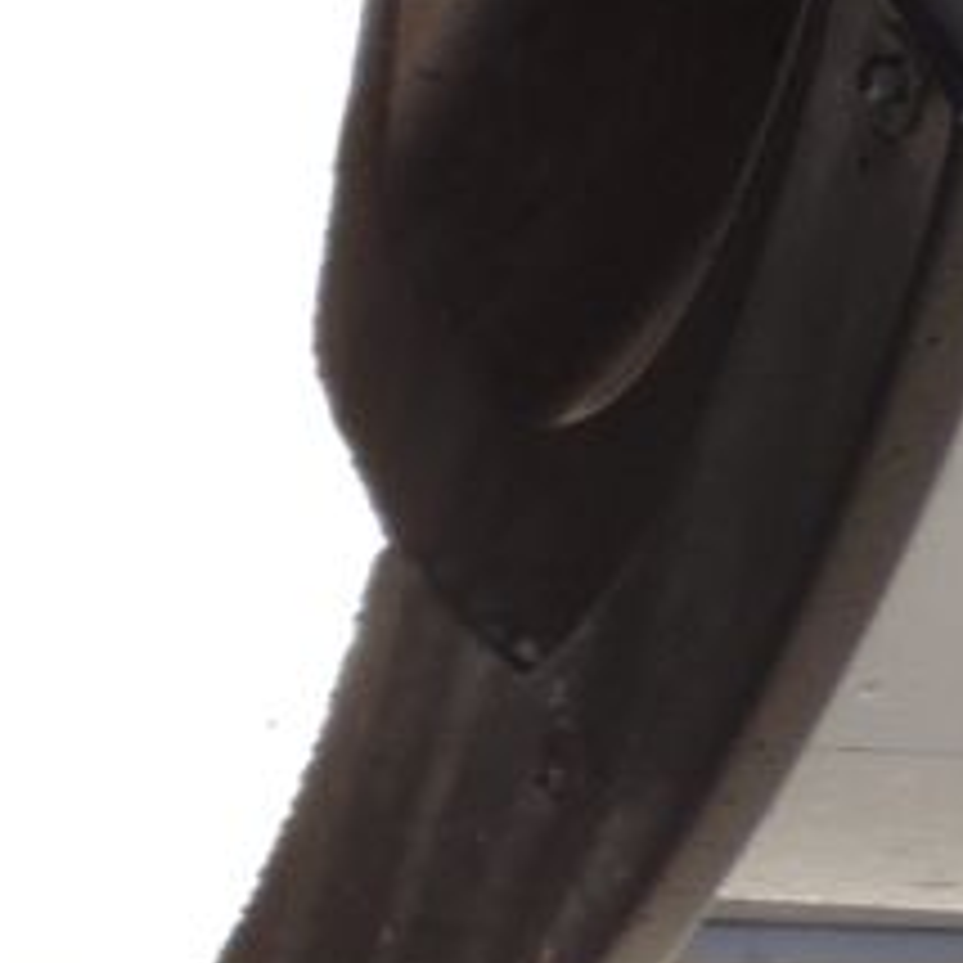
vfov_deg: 13.6
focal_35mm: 127
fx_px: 3997
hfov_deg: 11.1
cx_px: -1503
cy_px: 950
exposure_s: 1/125
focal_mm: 4.3
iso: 80
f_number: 3
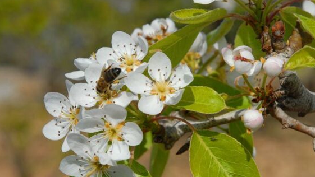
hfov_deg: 13.7
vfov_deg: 7.7
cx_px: 176
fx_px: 1312
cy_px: 67
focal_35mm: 157
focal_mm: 70
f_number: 9
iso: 100
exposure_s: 1/320
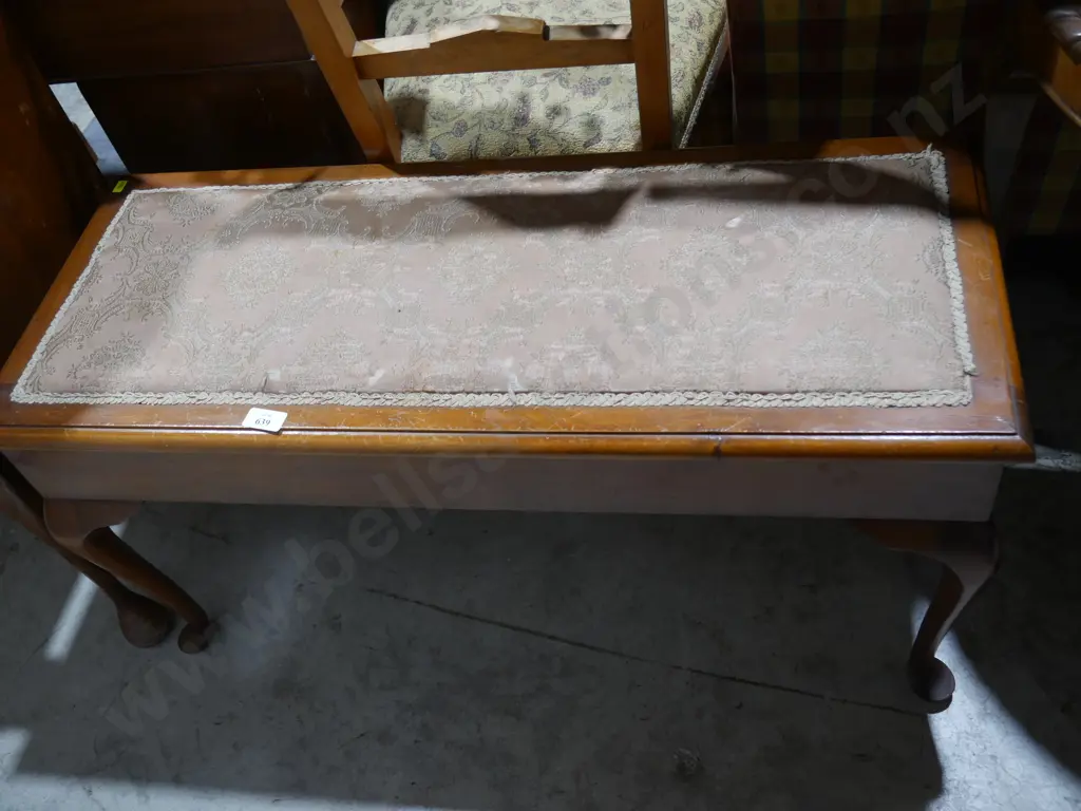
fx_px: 1124
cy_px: 406
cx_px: 540
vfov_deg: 39.7
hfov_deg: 51.4
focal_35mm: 36
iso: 400
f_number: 4
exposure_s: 1/60
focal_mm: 18
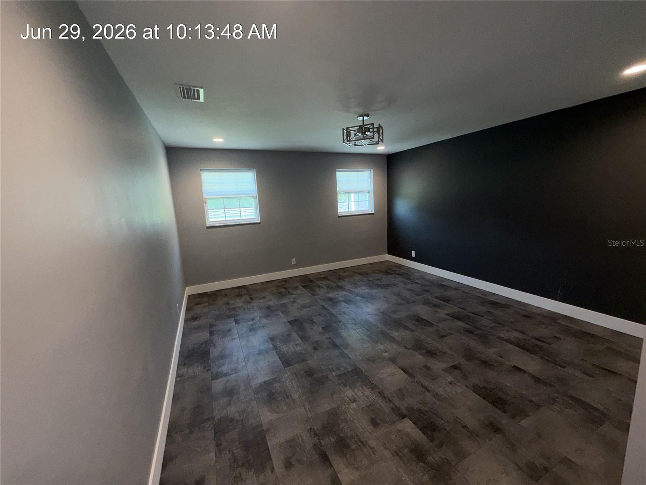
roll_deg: +1.9
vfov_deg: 85.7
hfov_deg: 102.1
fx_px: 261
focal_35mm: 14
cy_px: 242
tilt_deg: -10.7
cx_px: 323
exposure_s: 1/60
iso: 50
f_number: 2.2
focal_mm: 2.22
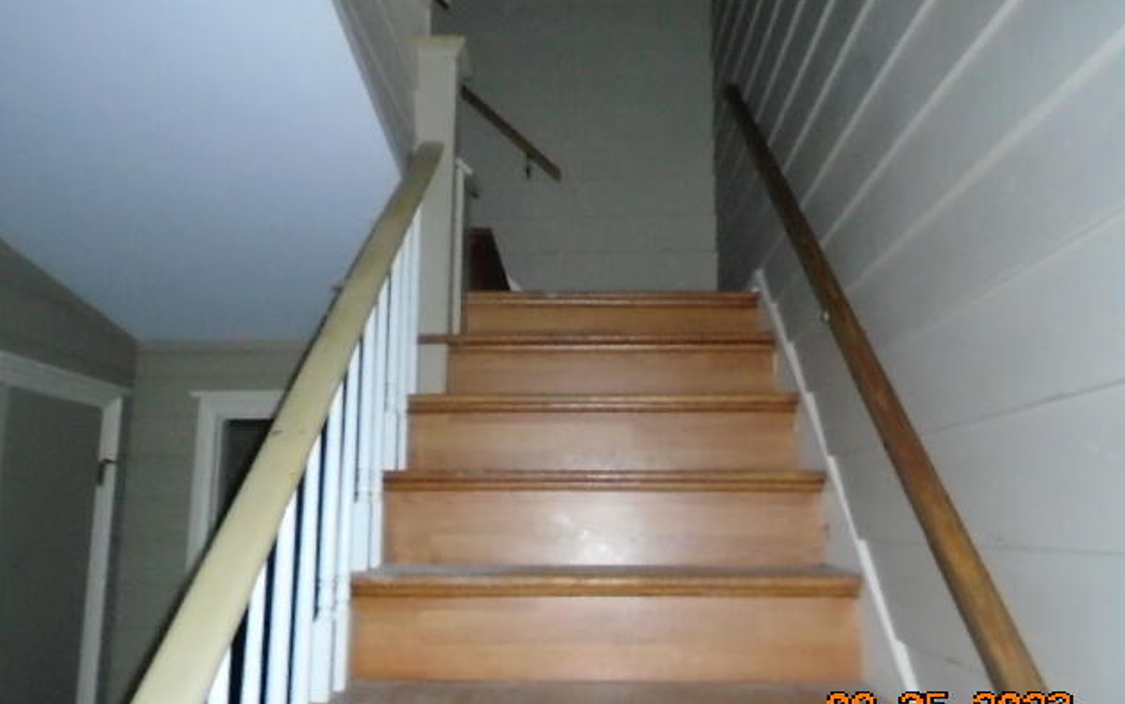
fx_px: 859
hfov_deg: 66.5
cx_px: 570
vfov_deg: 44.5
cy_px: 375
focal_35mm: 28
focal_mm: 4.6
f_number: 8
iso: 1600
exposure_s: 1/30
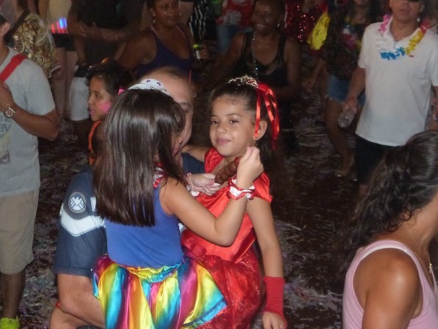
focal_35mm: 72
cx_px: 95
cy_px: 98
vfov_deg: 20.3
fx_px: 911
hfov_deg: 26.6
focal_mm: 7.4
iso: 400
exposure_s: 1/25
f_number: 3.2
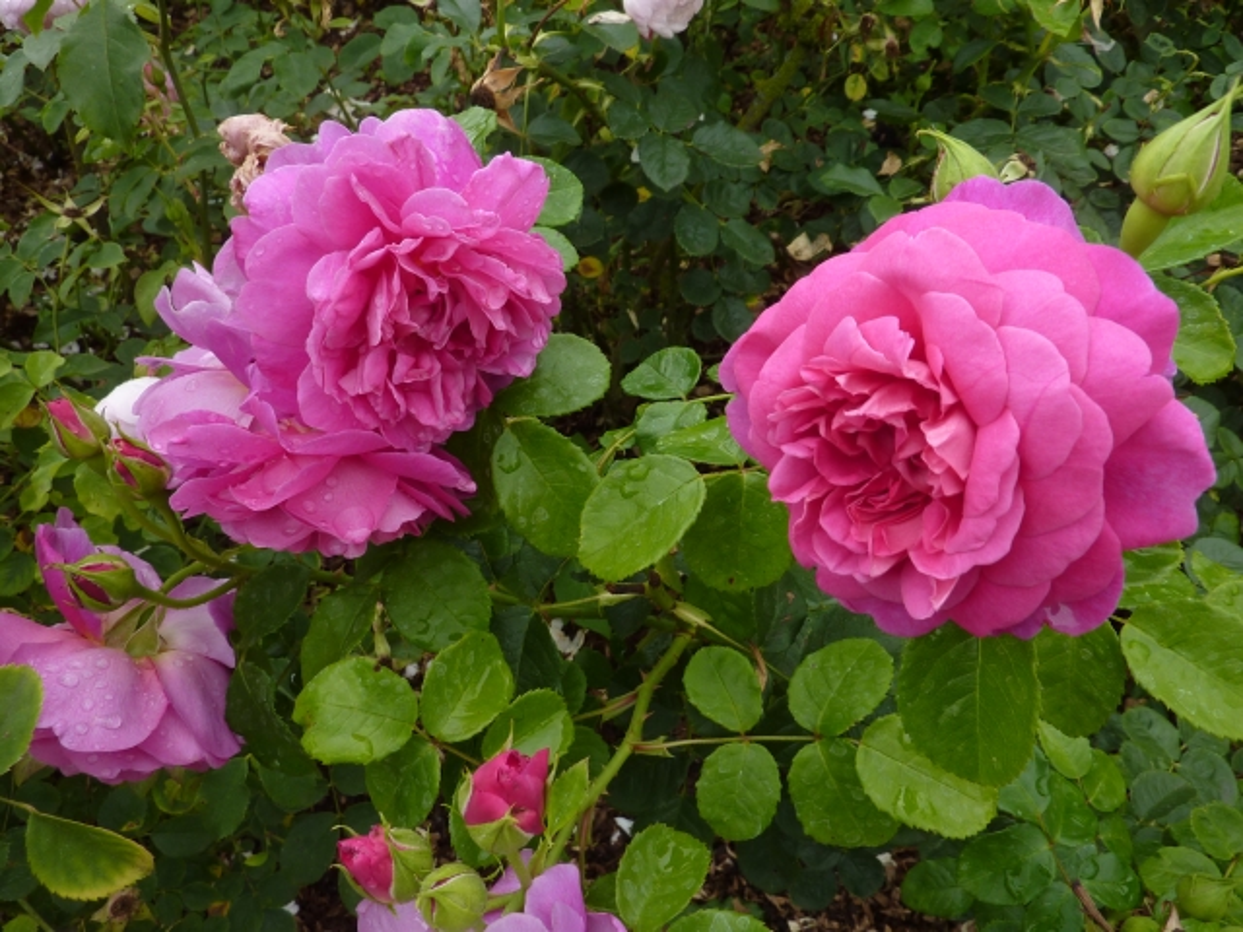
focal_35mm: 25
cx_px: 622
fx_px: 898
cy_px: 466
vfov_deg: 54.9
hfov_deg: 69.4
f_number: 4
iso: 80
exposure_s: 1/160
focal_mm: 4.1
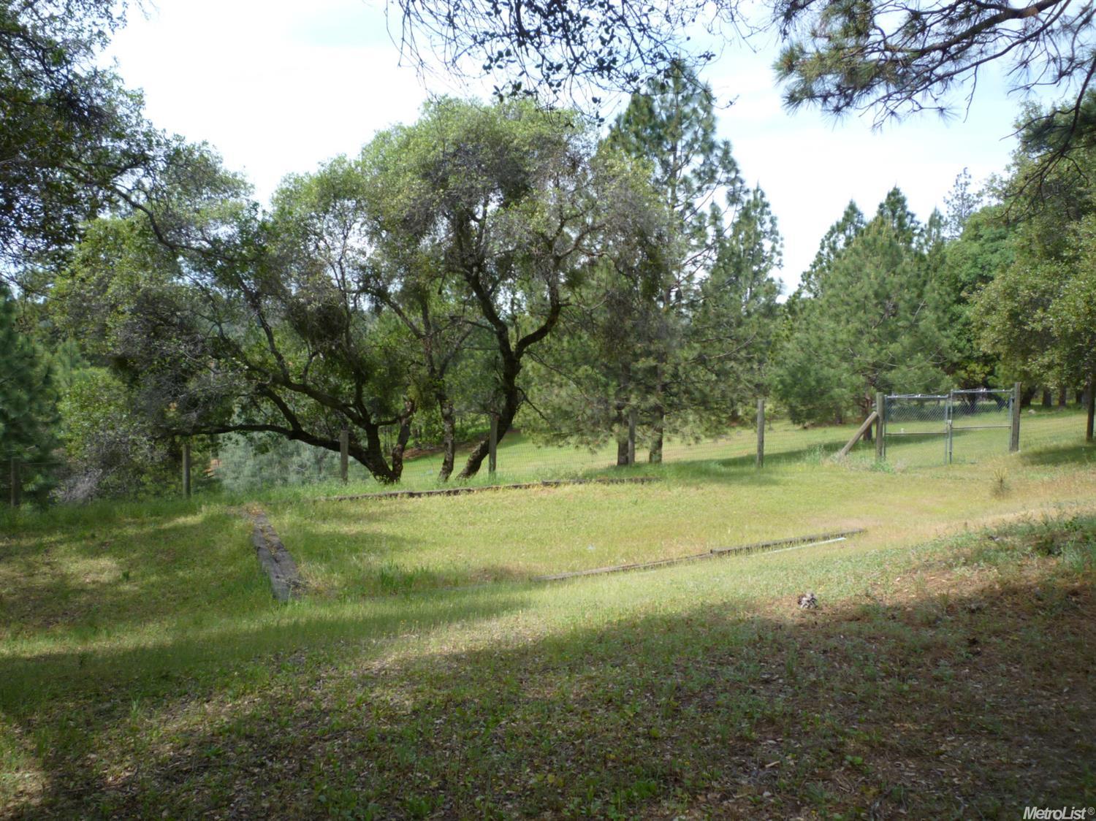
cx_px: 548
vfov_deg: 48.2
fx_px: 918
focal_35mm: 29
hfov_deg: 61.7
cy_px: 410
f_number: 3.3
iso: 80
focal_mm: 5.2
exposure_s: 1/400
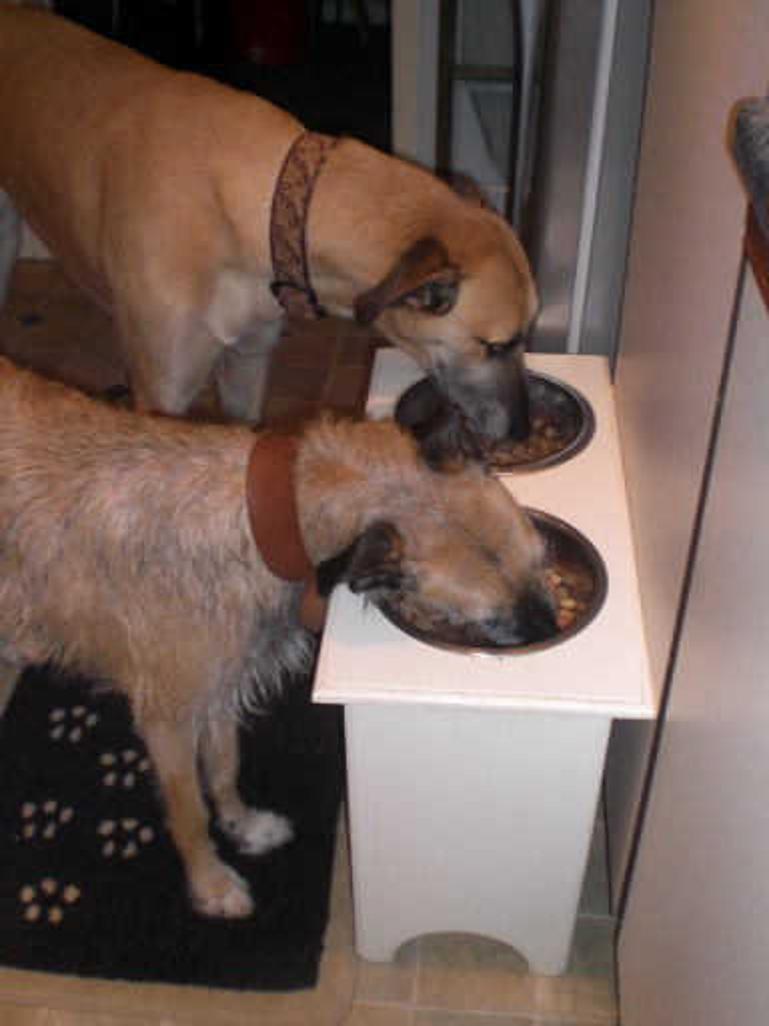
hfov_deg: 37.7
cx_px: 384
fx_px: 1126
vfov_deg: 49.0
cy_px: 513
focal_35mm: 38
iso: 200
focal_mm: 6.3
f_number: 3.1
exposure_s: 1/60
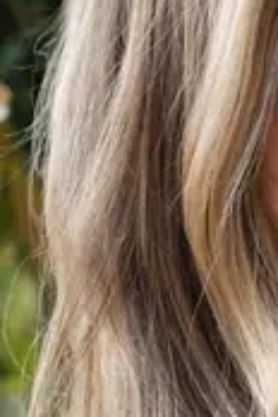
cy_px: 520
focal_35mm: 202
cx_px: 412
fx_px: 2340
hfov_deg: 6.7
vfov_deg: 10.0
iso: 80
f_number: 4.5
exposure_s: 1/80
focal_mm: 39
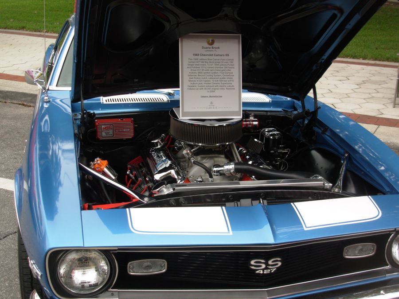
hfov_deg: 36.8
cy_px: 150
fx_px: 599
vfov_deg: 28.0
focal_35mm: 52
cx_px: 200
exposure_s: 1/228
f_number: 3.2
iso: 50
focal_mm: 8.5
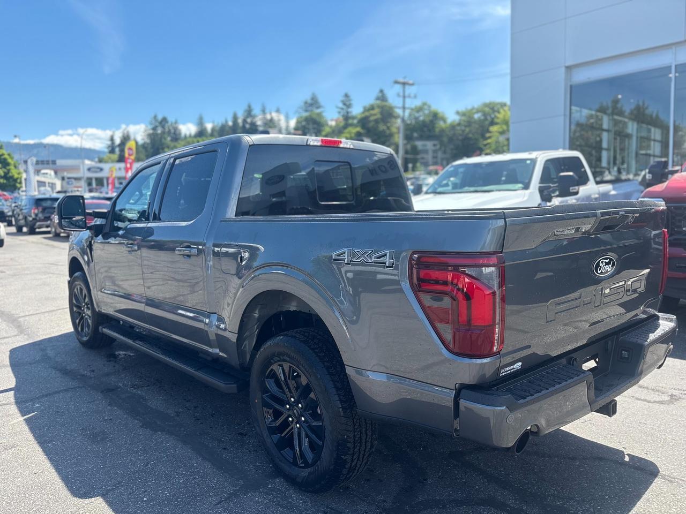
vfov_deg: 53.1
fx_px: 515
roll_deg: +2.3
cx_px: 343
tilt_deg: -6.0
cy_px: 257
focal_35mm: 26
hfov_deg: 67.3
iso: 50
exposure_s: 1/1626
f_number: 1.6
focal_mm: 5.96
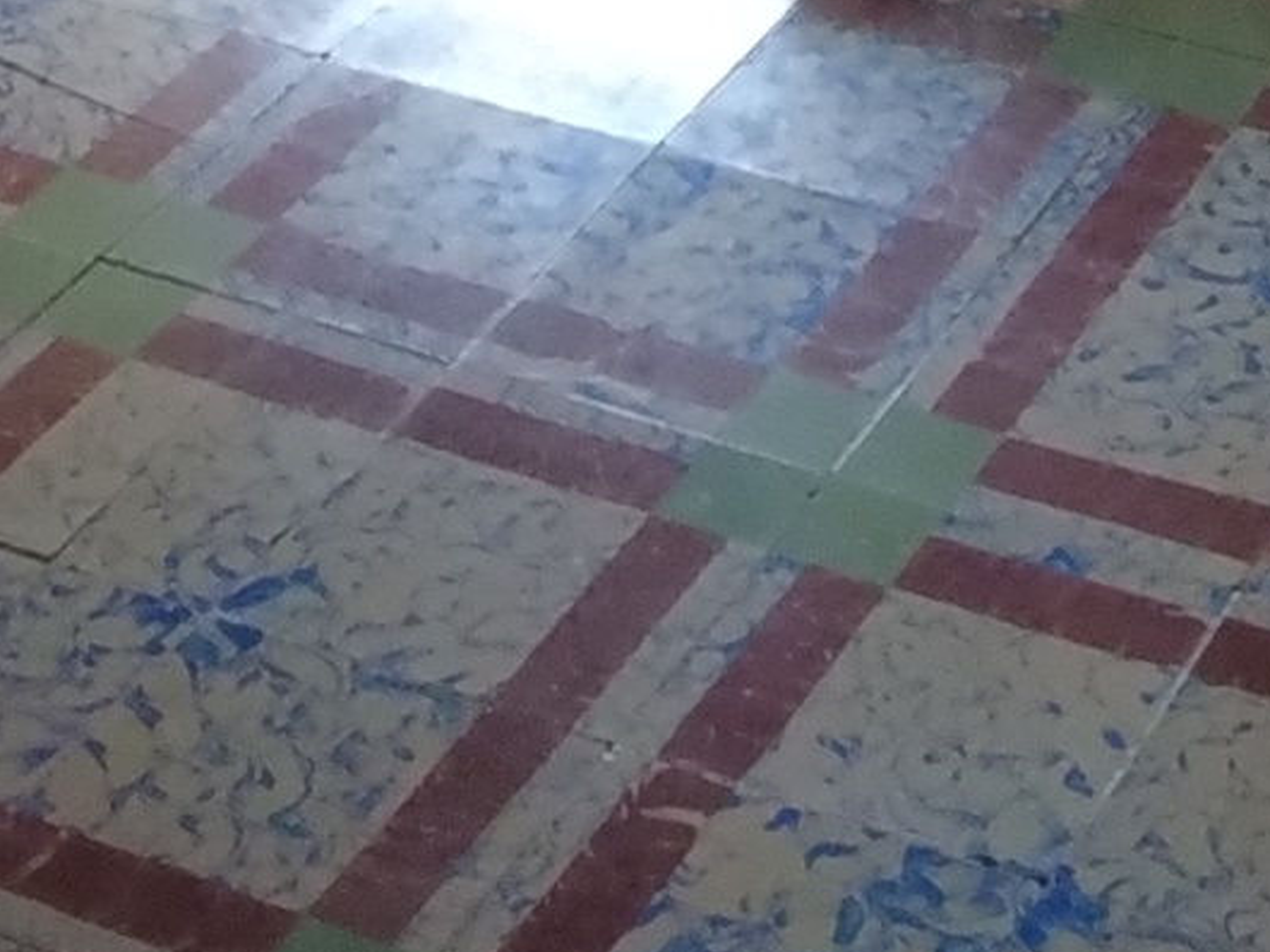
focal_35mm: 121
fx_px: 4440
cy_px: -1679
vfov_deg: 9.9
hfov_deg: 16.0
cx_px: 1188
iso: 800
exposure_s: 1/8
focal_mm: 4.4
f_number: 1.8
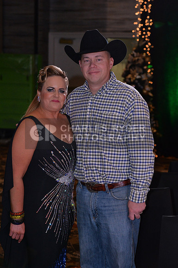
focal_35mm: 98
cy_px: 134
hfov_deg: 13.9
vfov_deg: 20.8
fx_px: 729
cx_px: 89
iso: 2000
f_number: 5.6
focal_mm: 98
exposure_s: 1/250
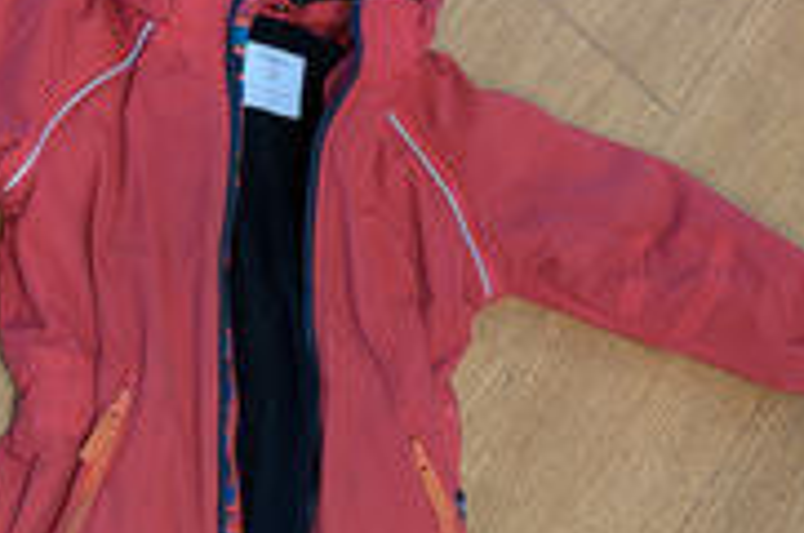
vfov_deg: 17.8
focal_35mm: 72
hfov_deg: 27.9
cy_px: 657
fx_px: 1605
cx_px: 269
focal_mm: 5.43
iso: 163
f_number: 1.89
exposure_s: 1/33.3
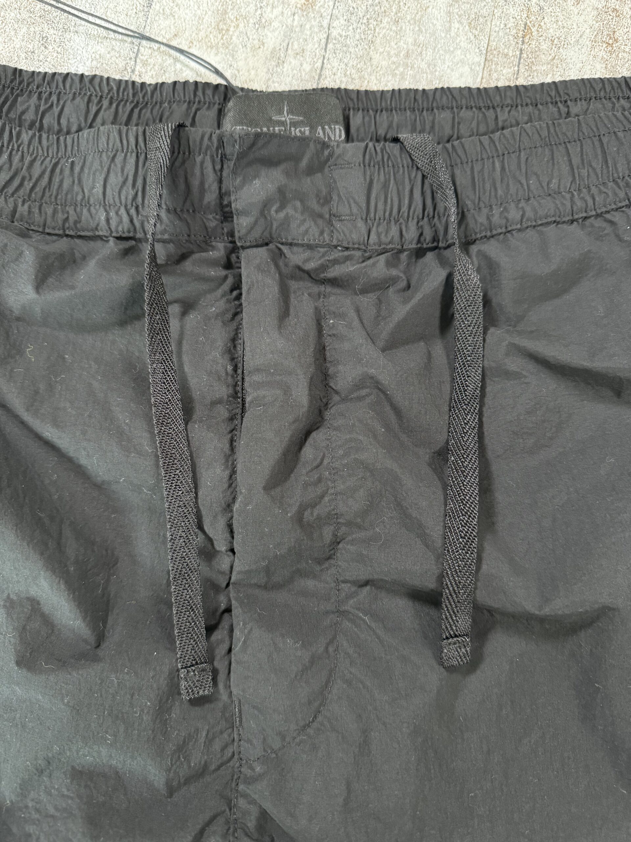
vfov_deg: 71.6
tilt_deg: -80.8
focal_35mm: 24
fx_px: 583
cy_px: 421
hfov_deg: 56.8
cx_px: 316
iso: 640
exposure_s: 1/60
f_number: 1.78
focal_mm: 6.76
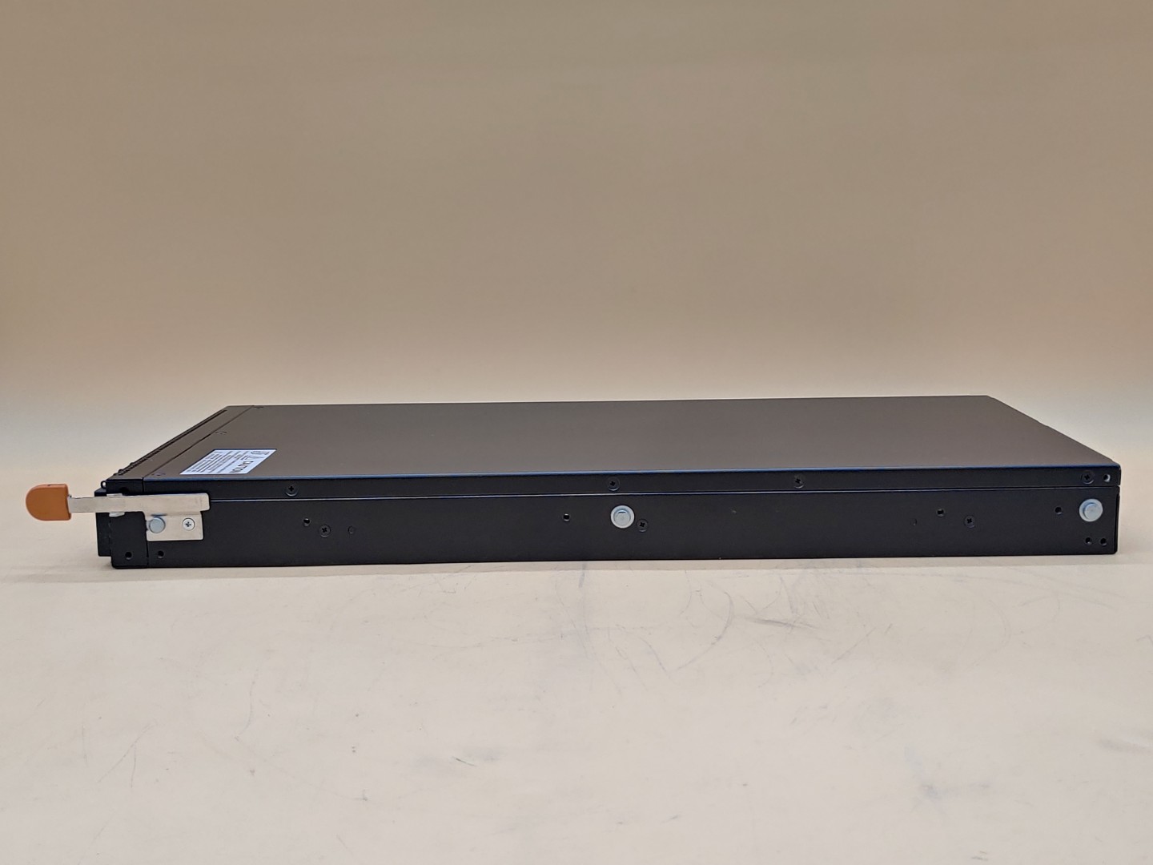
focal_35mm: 39
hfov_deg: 47.9
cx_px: 576
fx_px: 1299
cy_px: 432
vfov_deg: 36.8
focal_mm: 4.36
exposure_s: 1/123
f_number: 1.8
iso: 50
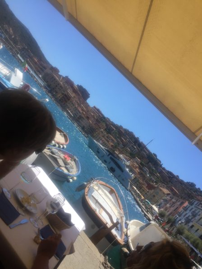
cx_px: 101
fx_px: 226
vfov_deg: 61.6
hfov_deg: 48.2
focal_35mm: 29
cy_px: 134
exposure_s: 1/2825
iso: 32
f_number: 2.2
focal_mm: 4.15
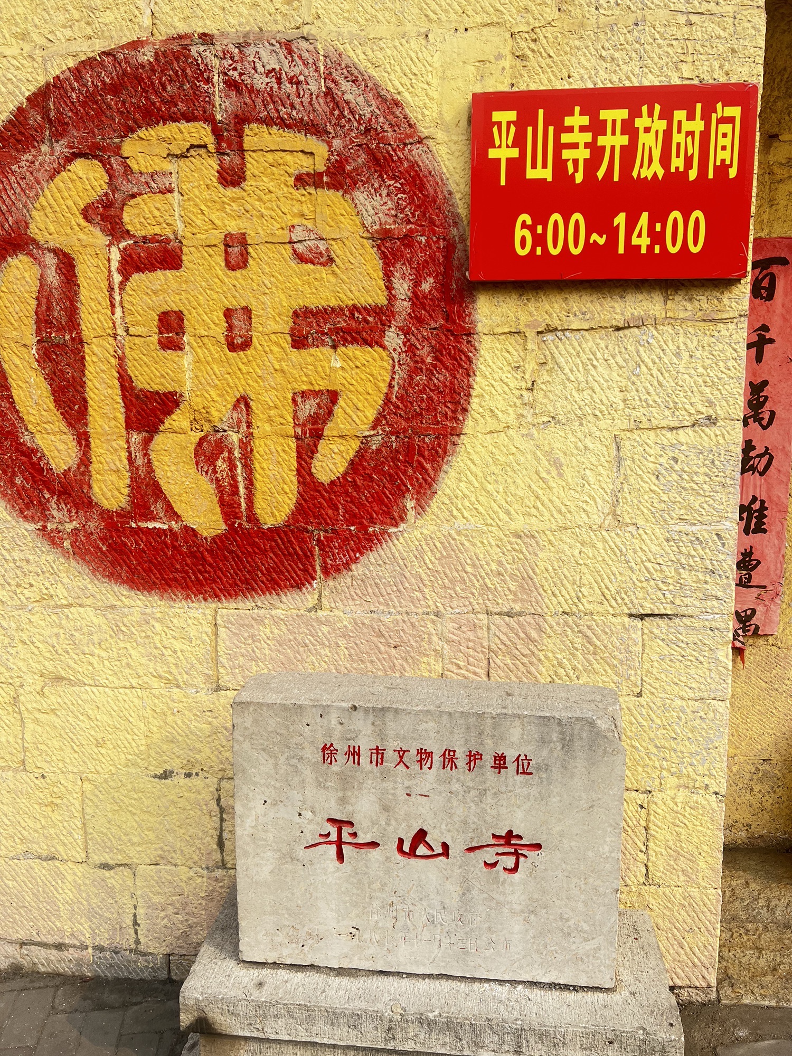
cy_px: 528
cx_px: 396
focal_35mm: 26
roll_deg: +0.2
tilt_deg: -8.3
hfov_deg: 53.1
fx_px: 793
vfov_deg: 67.3
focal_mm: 5.7
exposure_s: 1/1449
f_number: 1.5
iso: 50
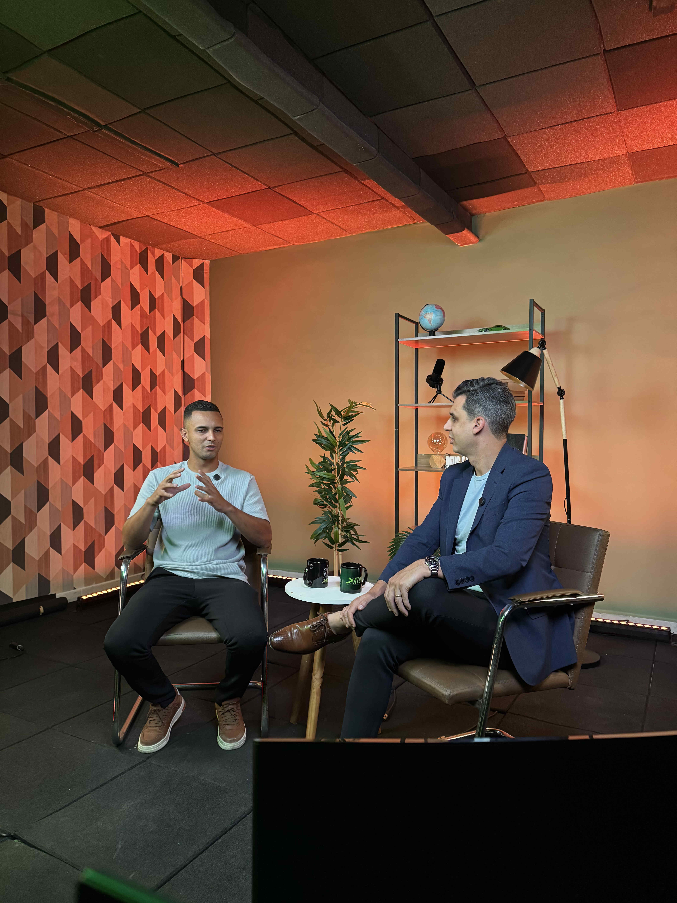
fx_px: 626
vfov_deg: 71.6
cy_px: 452
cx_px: 338
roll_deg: -0.2
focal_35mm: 24
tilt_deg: -0.3
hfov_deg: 56.8
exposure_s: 1/50
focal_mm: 6.76
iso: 400
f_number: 1.78
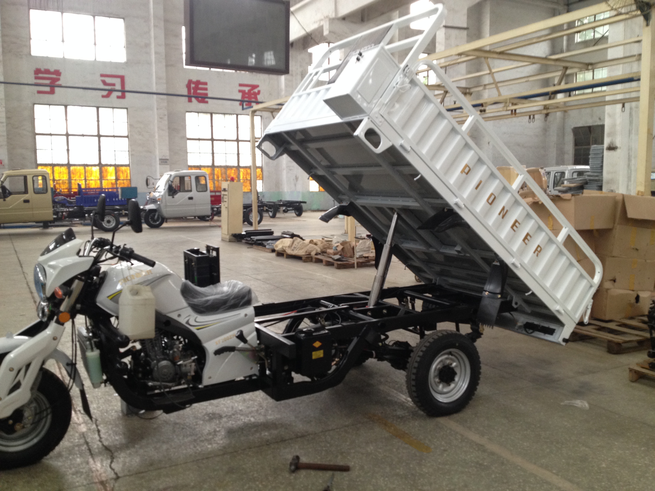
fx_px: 662
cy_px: 246
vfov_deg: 40.7
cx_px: 328
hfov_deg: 52.6
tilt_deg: -11.0
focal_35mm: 35
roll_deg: -1.1
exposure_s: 1/20
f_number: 2.4
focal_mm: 4.28
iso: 100
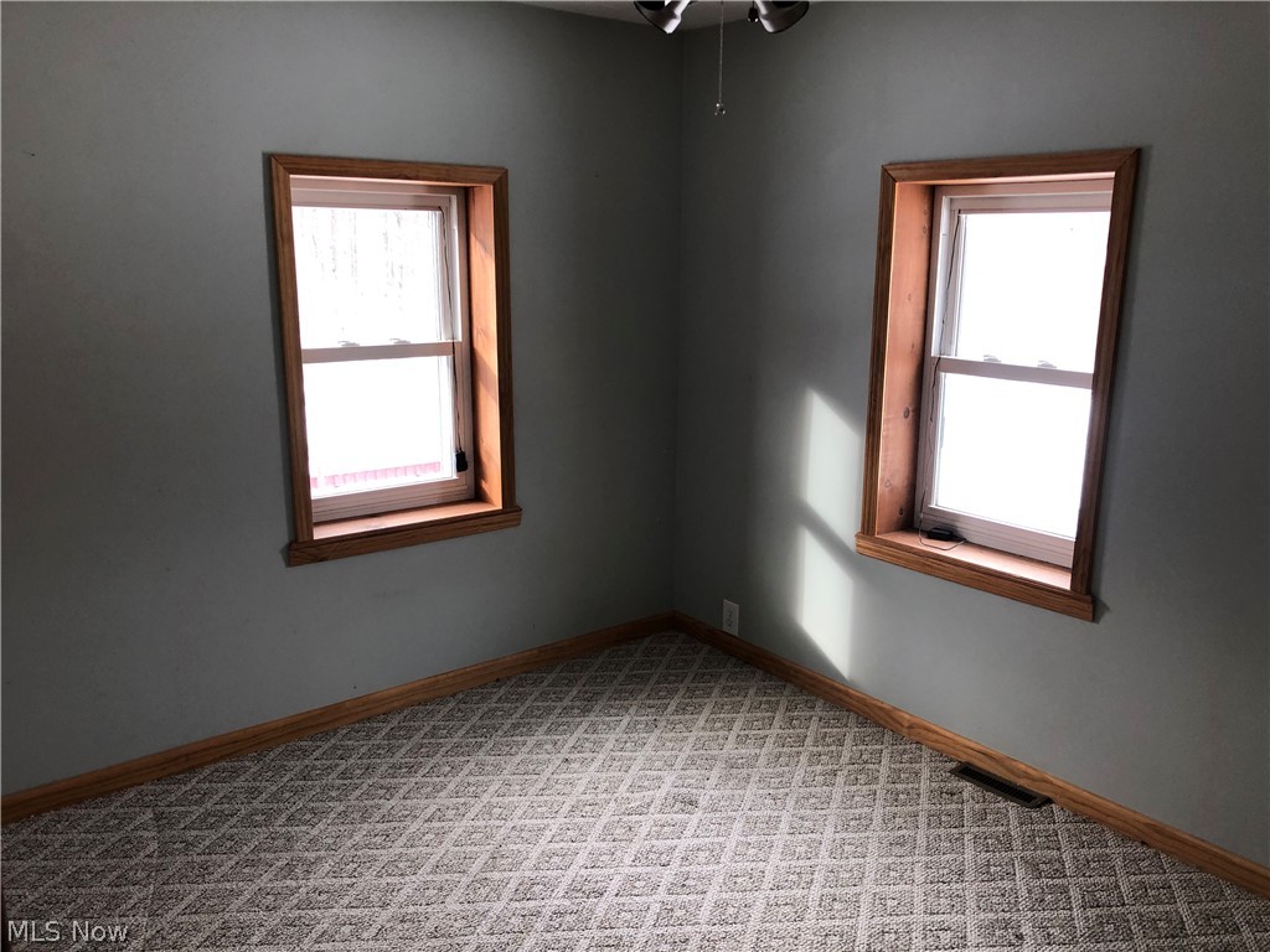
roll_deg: -1.5
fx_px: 1027
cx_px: 635
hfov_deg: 63.4
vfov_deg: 49.7
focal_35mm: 28
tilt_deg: -12.0
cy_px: 476
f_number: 1.8
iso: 20
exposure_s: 1/30
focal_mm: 4
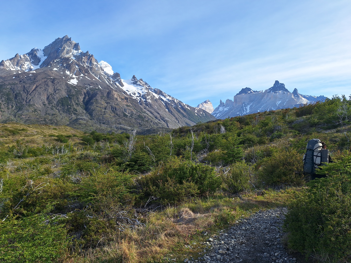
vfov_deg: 58.9
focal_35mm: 23
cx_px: 176
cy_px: 132
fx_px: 233
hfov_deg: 73.9
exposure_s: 1/2392
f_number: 1.8
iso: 40
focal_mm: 5.54
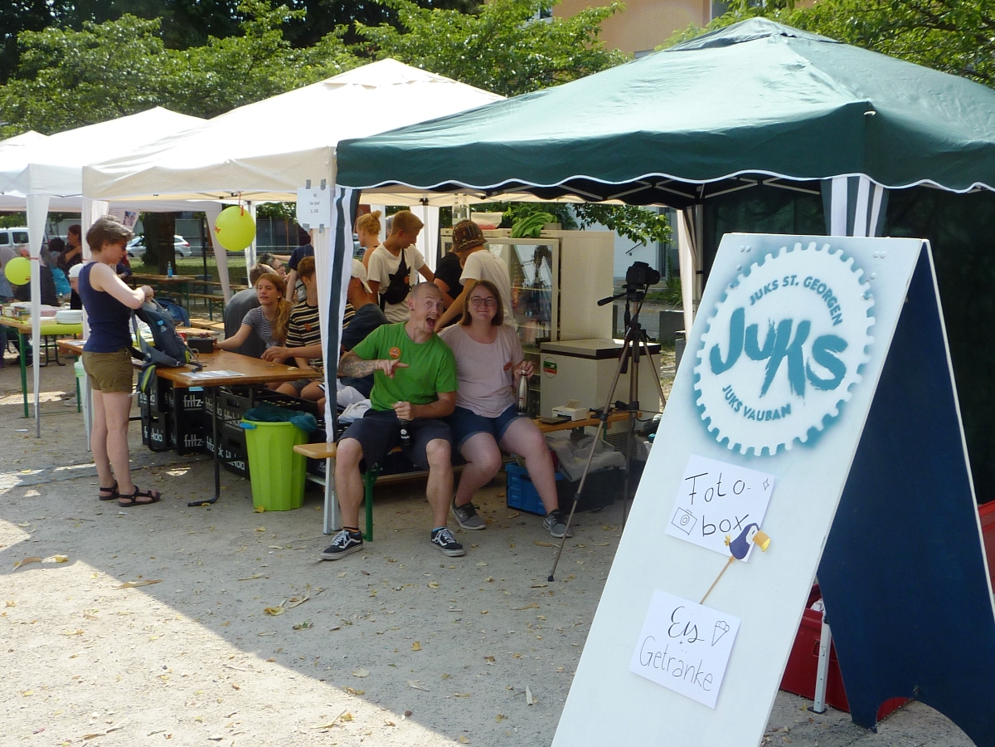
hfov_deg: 56.8
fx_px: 920
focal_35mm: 32
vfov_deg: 44.2
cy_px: 374
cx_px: 498
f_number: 4
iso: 80
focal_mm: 4.4
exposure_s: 1/400
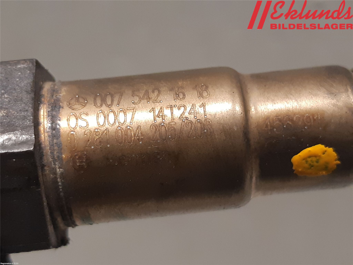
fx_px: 265
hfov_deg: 67.3
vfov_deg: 53.1
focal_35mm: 26
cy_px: 132
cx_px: 176
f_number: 1.7
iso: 200
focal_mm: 3.93
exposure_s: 1/50
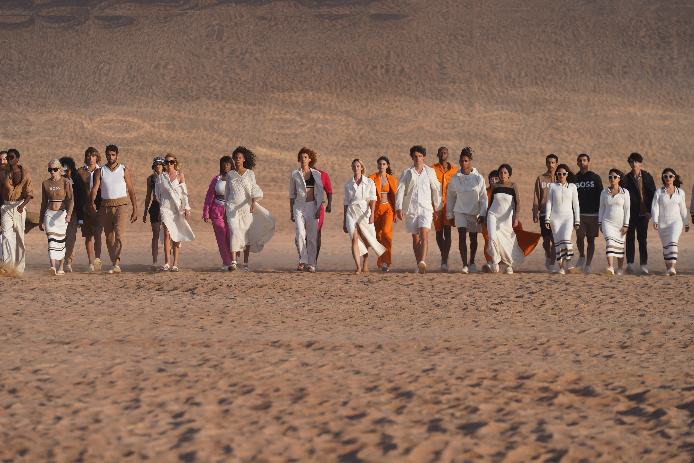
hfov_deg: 10.3
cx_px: 347
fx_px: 3855
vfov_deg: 6.9
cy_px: 232
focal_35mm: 200
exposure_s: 1/400
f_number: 5
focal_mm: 200
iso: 200
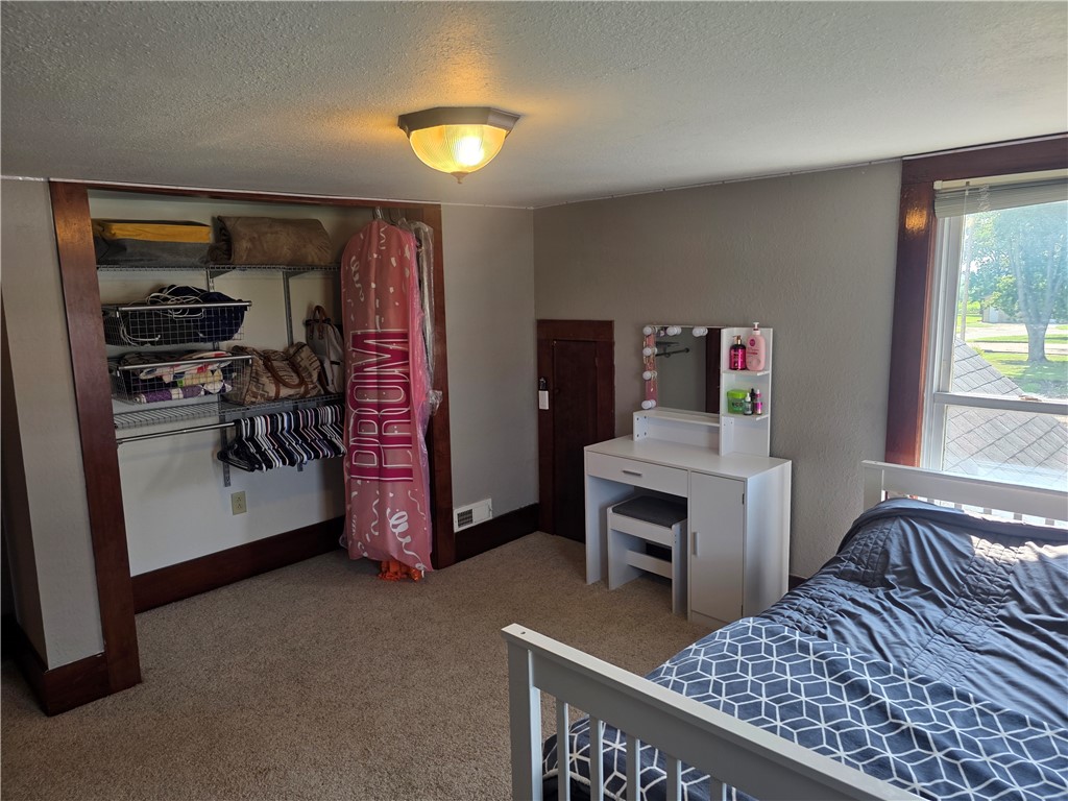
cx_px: 534
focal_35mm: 23
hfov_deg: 73.9
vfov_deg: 58.9
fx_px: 710
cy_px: 400
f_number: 1.7
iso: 80
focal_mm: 6.3
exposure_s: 1/120
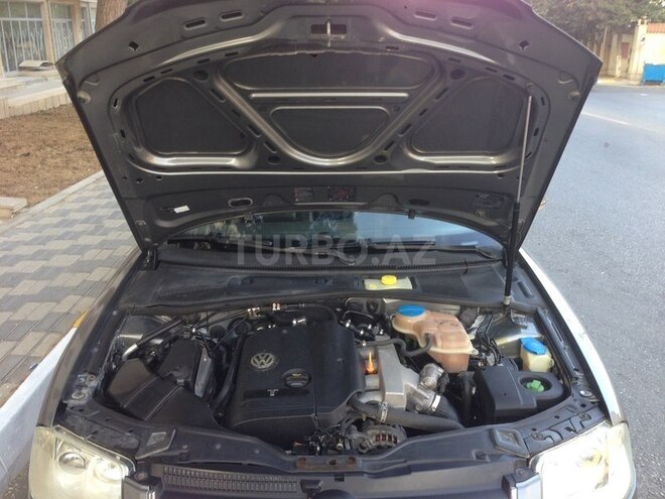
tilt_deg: -19.2
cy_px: 250
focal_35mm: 33
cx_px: 332
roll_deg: -0.8
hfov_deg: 55.4
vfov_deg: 42.9
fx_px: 634
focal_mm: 4.12
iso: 50
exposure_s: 1/60
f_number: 2.4
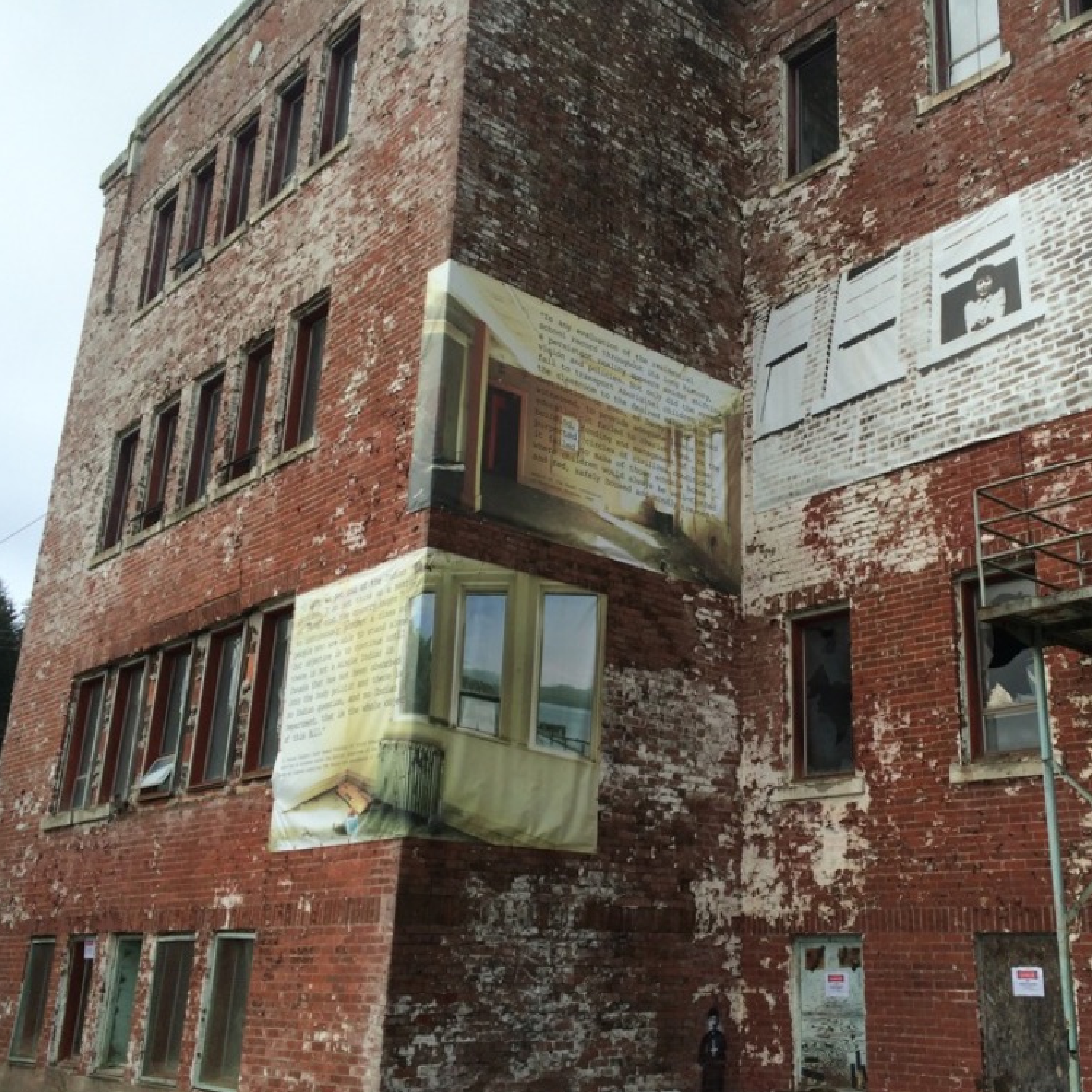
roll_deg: +0.2
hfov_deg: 46.6
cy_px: 553
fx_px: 1249
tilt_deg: +17.1
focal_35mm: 35
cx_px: 708
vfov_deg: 47.2
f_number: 2.2
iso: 32
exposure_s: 1/774
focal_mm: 4.15
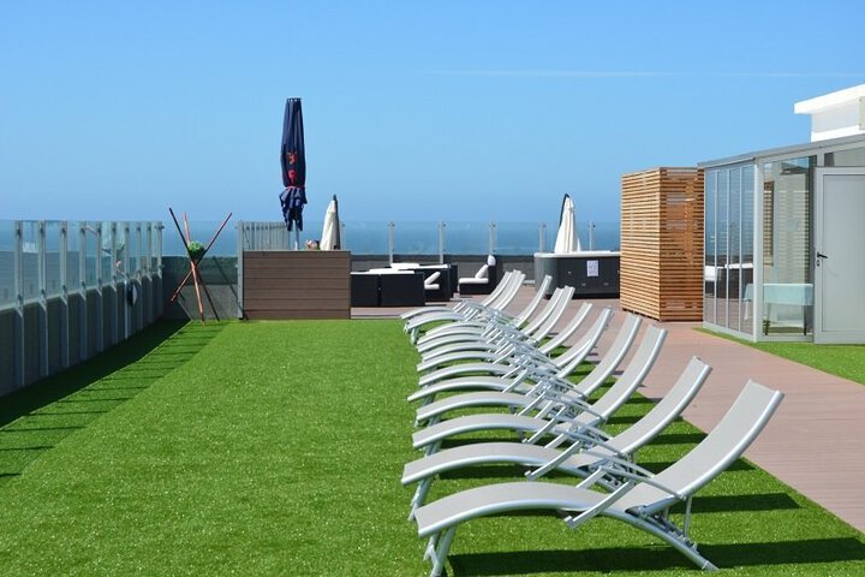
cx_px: 432
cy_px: 288
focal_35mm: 72
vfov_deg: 18.9
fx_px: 1730
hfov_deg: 28.1
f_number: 11
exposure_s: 1/400
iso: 200
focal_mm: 48
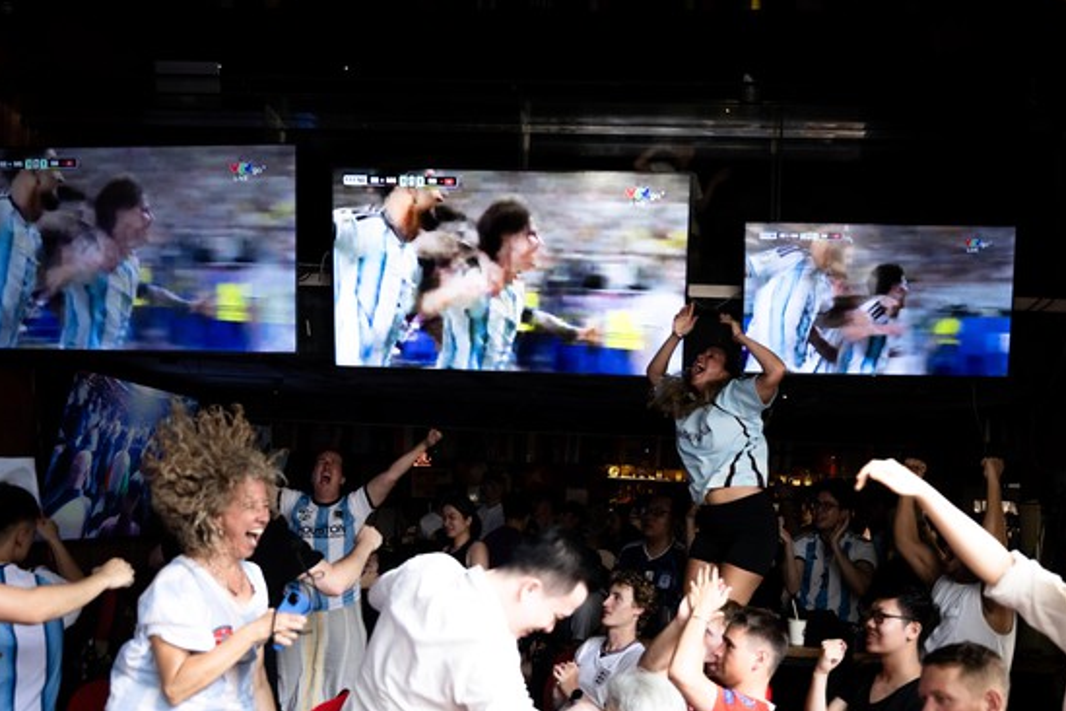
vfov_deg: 37.3
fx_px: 1054
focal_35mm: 36
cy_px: 384
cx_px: 579
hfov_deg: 53.6
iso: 2000
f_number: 2.8
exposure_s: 1/500
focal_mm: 30.5
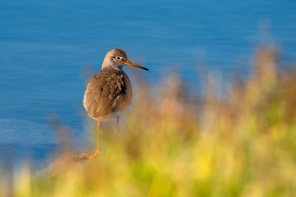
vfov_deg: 1.8
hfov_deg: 2.7
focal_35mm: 750
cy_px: 98
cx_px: 148
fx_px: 6166
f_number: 7.1
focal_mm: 500
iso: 320
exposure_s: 1/1000
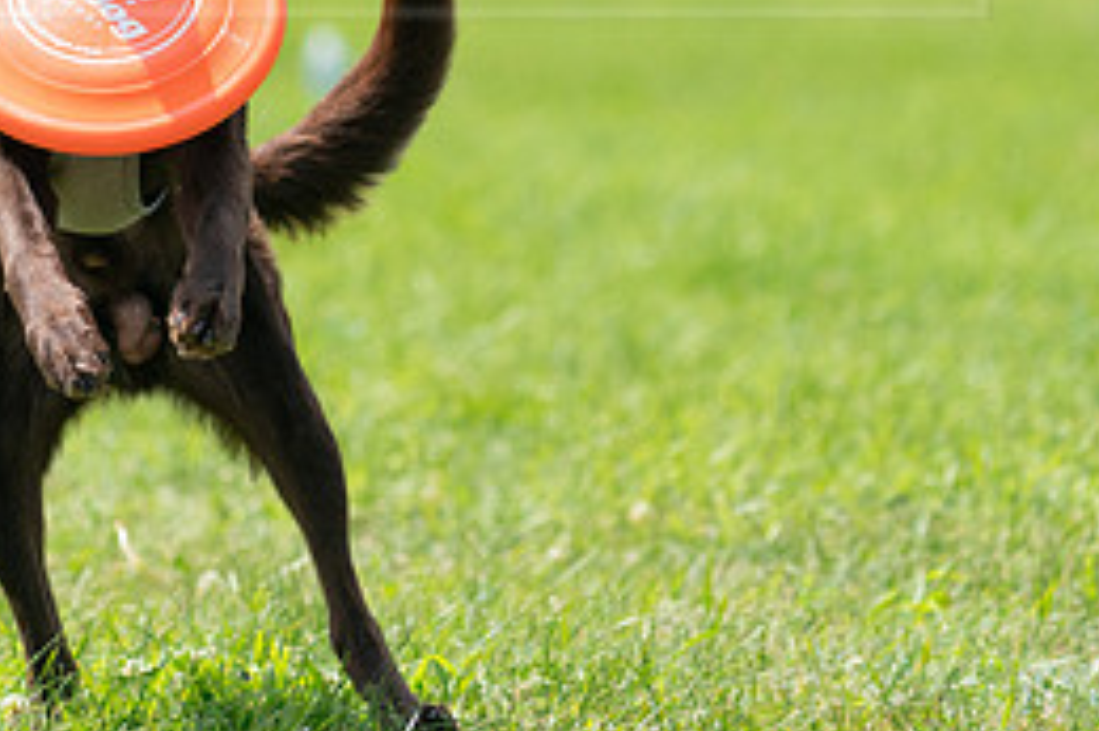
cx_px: 292
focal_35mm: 563
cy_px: -49
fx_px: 17176
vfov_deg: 2.4
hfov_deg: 3.7
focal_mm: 252
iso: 1600
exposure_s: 1/4000
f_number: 5.6
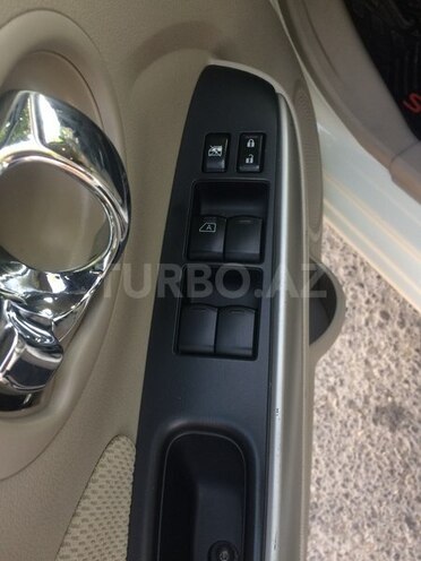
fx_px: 470
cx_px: 210
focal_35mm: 29
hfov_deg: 48.2
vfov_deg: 61.7
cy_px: 280
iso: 40
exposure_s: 1/33
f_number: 2.2
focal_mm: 4.15
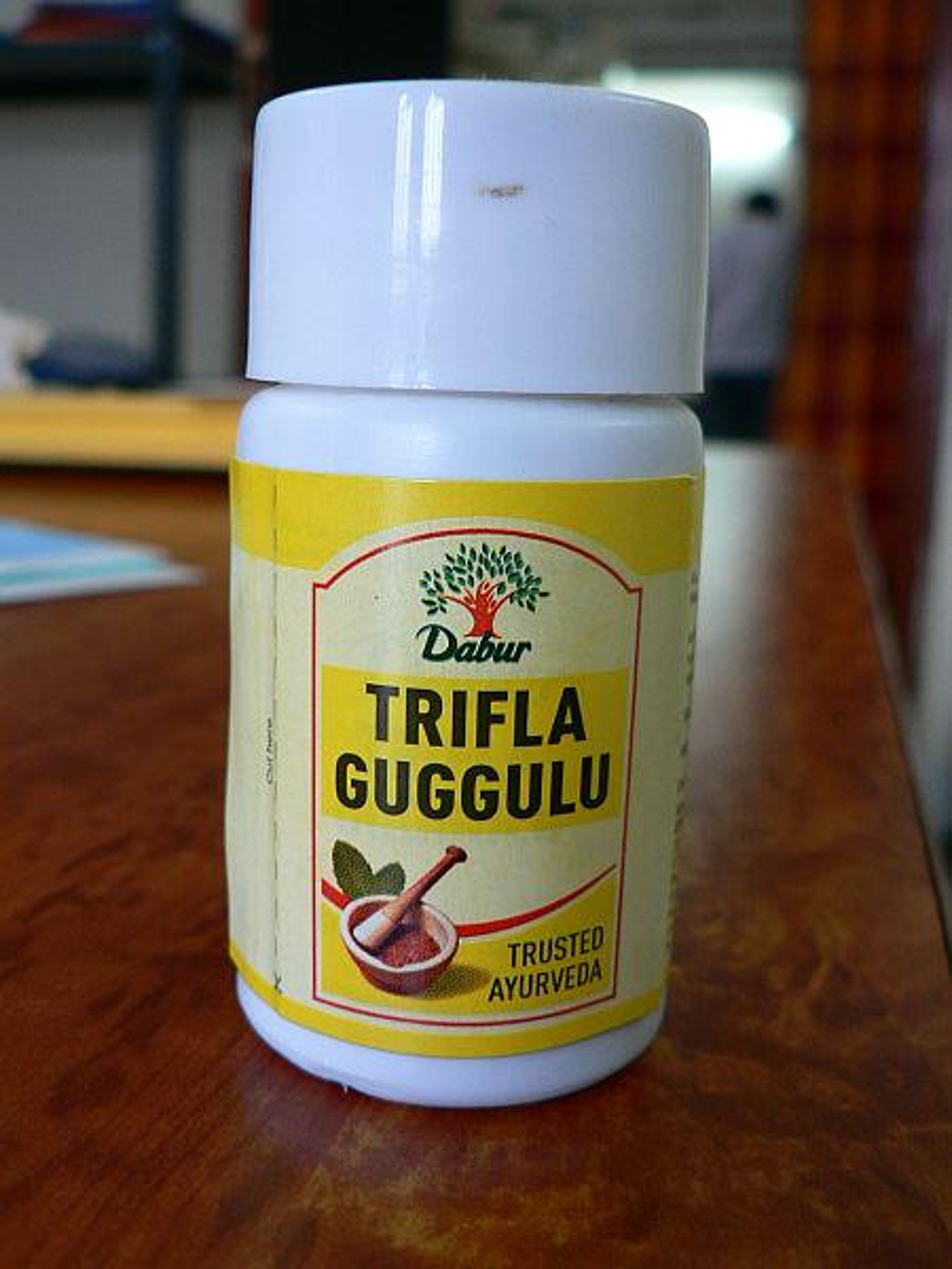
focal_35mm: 36
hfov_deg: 39.7
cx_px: 476
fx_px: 1320
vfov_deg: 51.4
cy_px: 634
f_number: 2.8
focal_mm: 6
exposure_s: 1/30
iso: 150
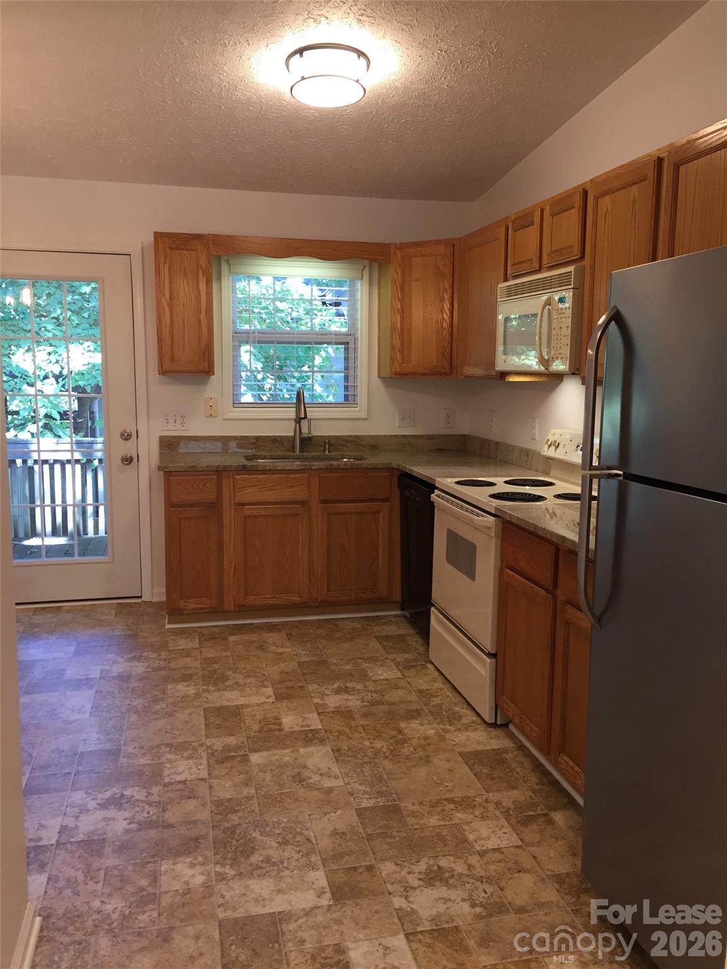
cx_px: 364
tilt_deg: -9.3
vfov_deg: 61.7
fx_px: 812
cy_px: 484
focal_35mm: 29
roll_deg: -0.3
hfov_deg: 48.2
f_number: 2.2
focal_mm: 4.15
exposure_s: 1/30
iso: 80
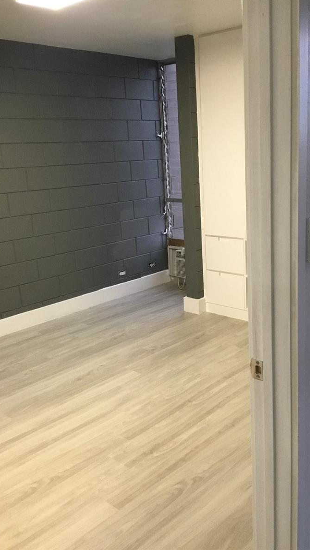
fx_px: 497
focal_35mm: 34
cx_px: 186
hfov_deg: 34.6
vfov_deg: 58.0
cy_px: 274
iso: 160
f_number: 2.4
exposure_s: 1/30
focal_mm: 3.3
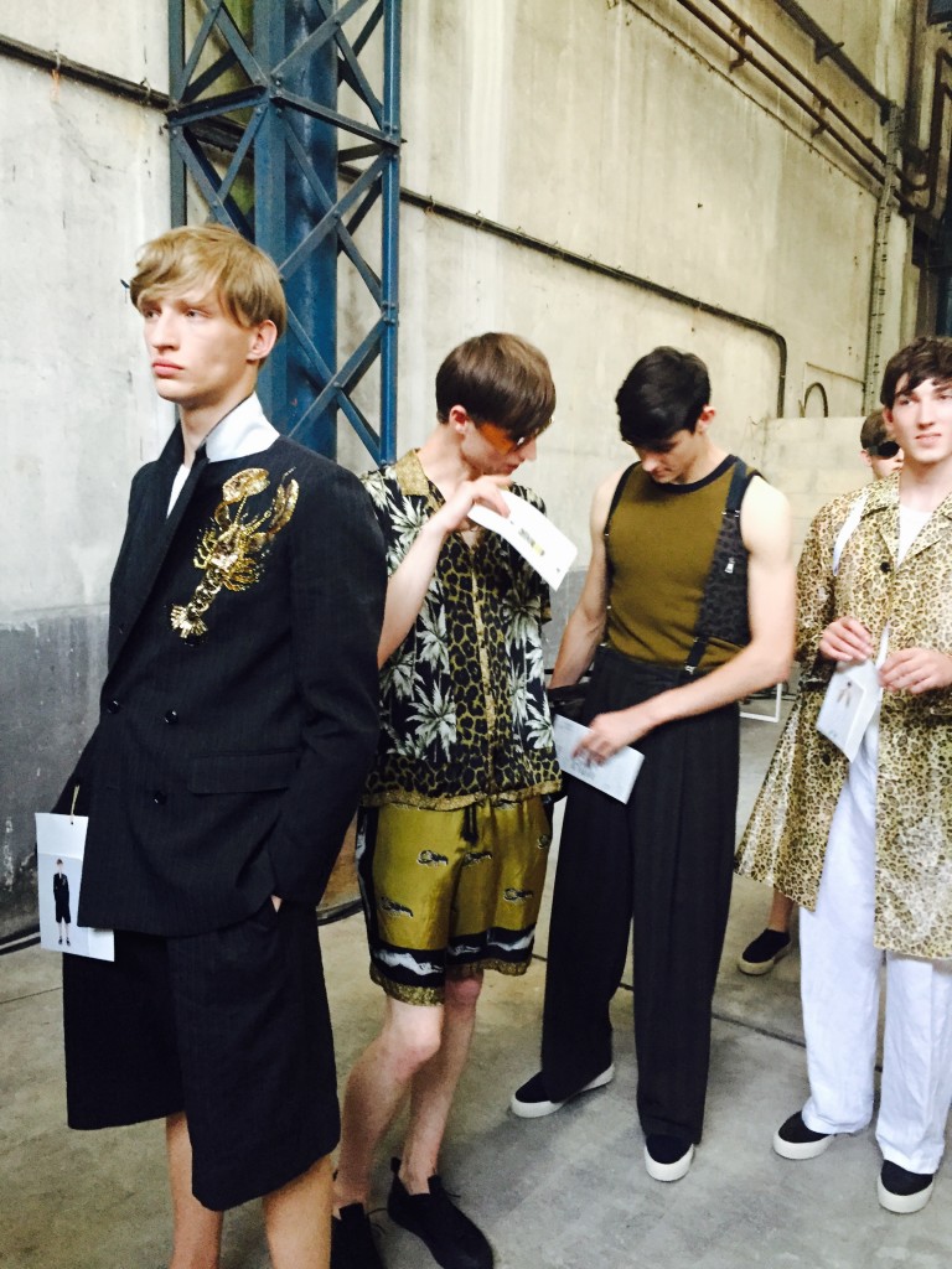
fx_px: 1063
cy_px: 634
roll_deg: -1.7
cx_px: 476
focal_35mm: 29
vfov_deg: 61.7
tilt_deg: -7.1
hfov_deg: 48.2
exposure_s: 1/17
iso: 250
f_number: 2.2
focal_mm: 4.15
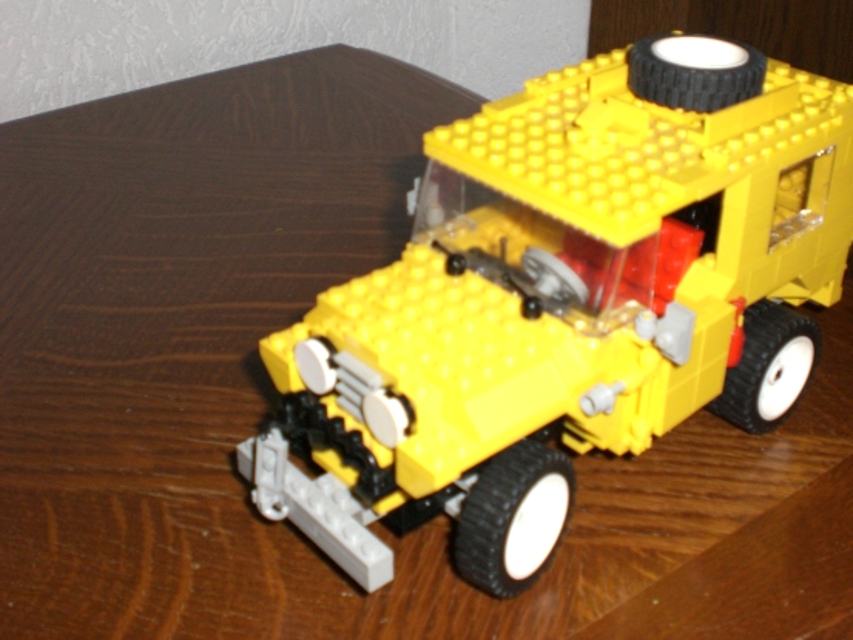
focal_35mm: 44
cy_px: 279
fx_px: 1084
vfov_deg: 32.8
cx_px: 491
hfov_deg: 42.8
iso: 200
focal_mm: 6.3
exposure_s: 1/60
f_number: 3.1
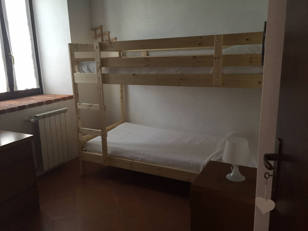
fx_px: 258
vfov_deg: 48.2
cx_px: 154
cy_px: 116
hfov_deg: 61.7
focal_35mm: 29
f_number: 2.2
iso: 160
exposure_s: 1/33
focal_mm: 4.15
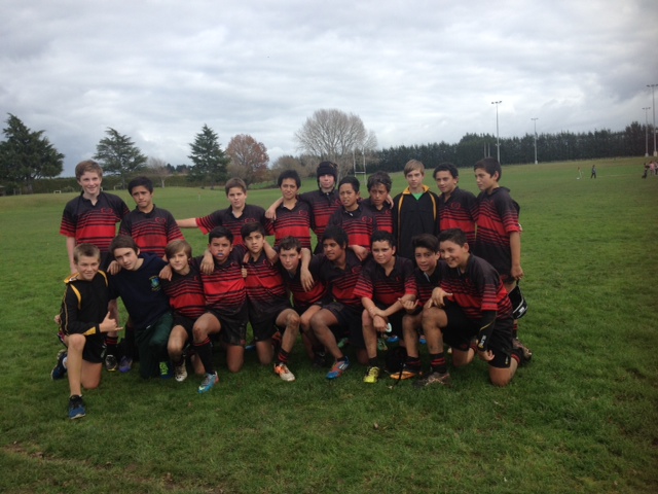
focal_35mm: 35
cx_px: 329
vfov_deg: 40.7
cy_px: 247
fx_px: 665
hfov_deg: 52.6
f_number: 2.4
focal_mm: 4.28
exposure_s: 1/778
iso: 50
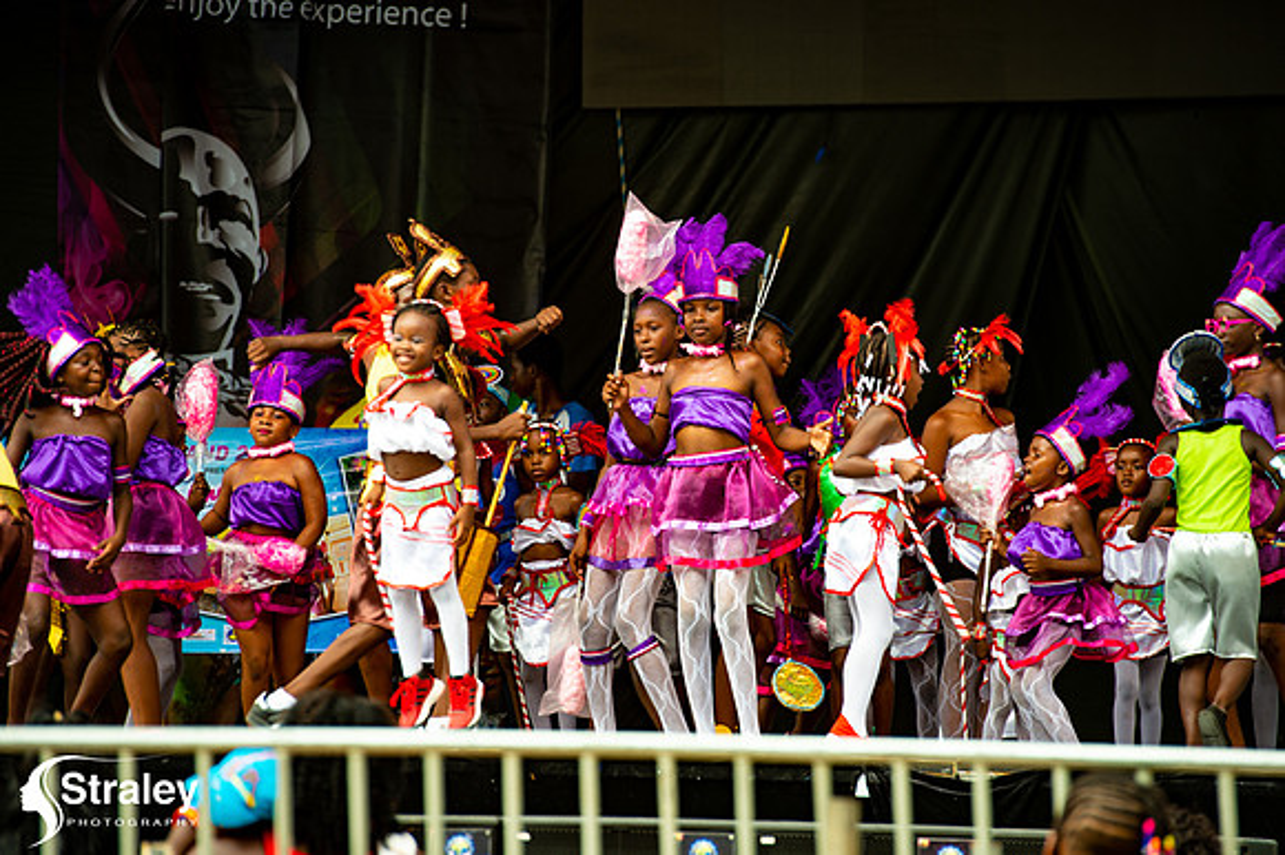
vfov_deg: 6.9
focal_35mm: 200
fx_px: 7135
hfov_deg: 10.3
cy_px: 428
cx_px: 642
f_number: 5.6
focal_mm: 200
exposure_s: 1/200
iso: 160
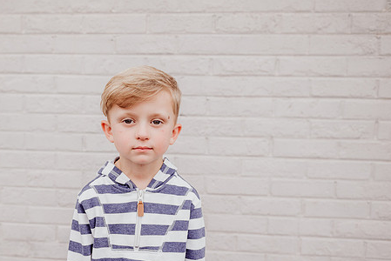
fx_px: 337
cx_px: 151
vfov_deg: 42.3
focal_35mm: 31
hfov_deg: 59.6
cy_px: 147
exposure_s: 1/200
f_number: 2.5
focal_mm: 24
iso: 200
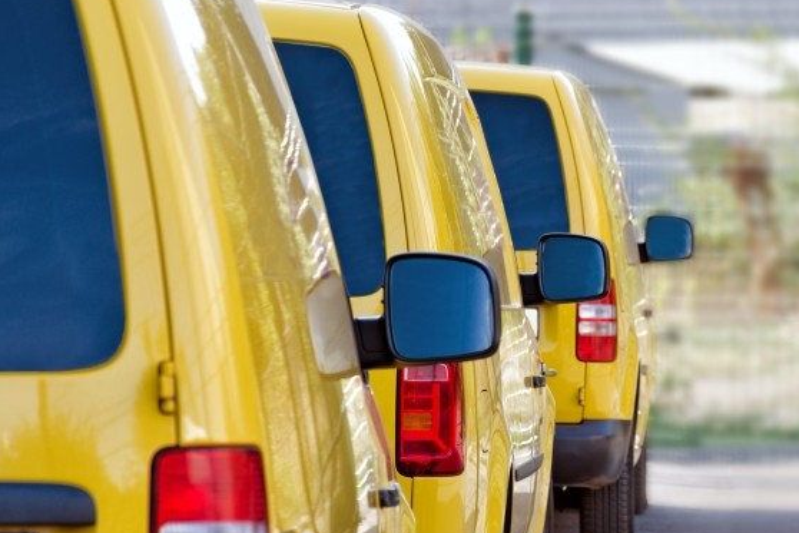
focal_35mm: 241
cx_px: 432
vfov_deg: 5.7
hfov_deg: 8.5
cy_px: 339
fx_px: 5348
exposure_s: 1/125
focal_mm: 112
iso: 100
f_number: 5.6
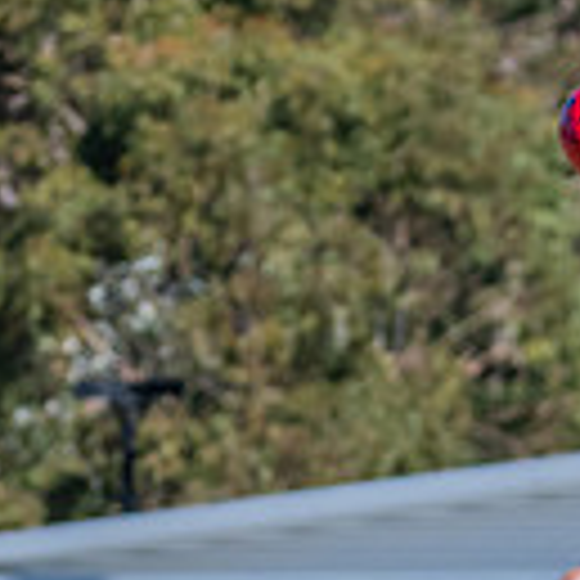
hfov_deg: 1.7
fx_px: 19563
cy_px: 648
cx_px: -29
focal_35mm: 1032
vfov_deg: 1.7
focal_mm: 195
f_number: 8
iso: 800
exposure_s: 1/2000
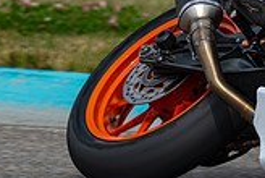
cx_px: 450
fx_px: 10774
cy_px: 41
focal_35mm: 1461
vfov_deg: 0.9
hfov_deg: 1.4
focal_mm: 330
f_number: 6.3
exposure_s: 1/1000
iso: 110
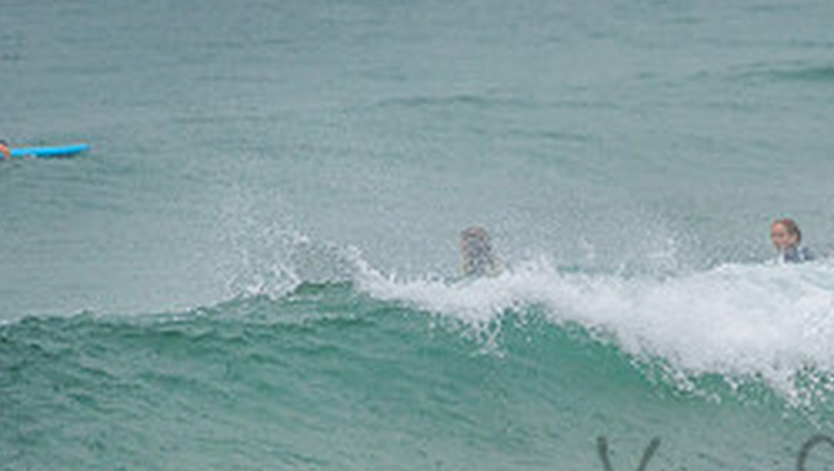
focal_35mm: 1216
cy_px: 459
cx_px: 941
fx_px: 26908
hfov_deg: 1.8
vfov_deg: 1.0
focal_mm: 500
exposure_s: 1/320
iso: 720
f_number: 5.6
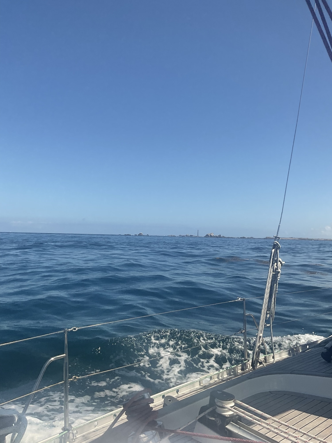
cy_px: 222
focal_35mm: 29
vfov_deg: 61.7
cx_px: 166
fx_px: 371
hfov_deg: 48.2
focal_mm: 3
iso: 16
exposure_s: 1/2320
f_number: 1.8
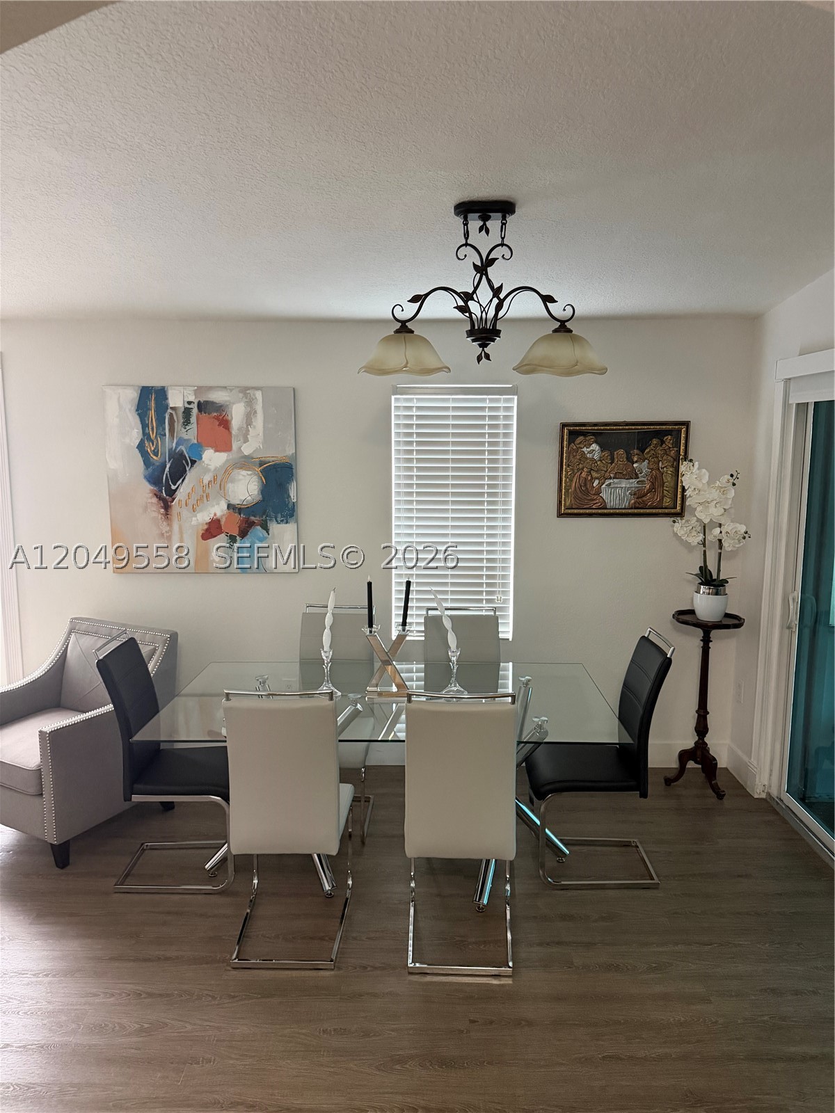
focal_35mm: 24
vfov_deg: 71.6
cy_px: 556
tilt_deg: -6.8
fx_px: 772
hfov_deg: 56.8
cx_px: 418
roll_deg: +0.6
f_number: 1.78
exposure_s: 1/60
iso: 800
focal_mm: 6.76
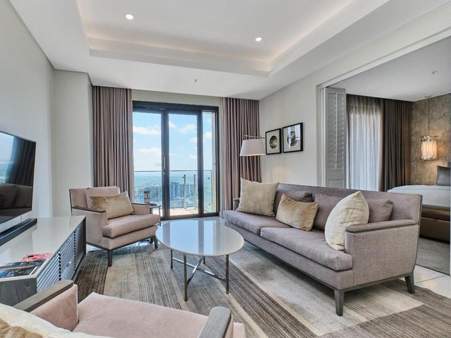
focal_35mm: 17
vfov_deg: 74.7
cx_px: 197
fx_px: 221
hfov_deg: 90.6
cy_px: 172
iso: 800
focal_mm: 10
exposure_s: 1/100
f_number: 10
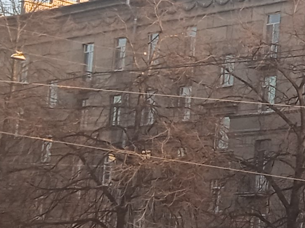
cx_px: 575
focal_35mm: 159
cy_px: 157
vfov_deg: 9.3
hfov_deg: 11.4
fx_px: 1400
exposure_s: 1/241
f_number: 2.2
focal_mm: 3.43
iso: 112
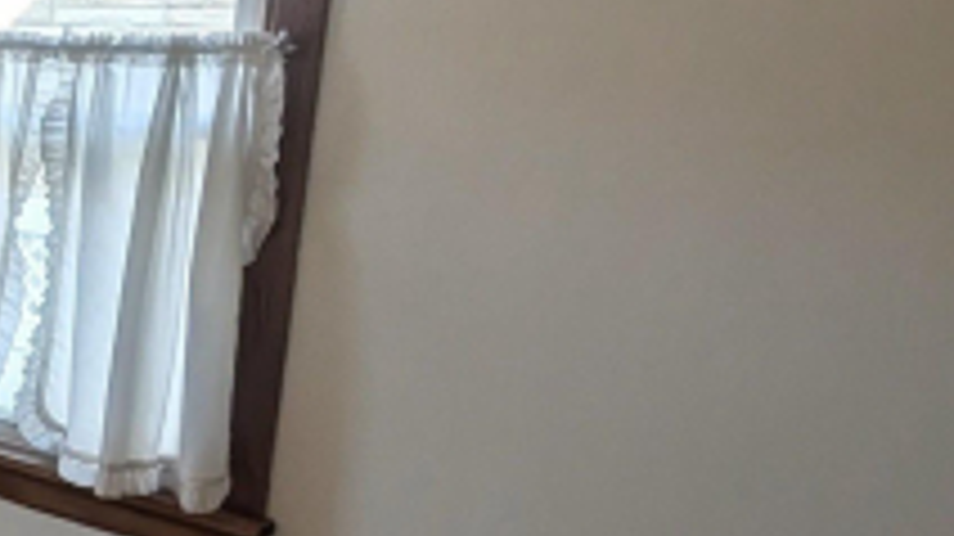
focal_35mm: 41
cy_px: -9
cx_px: -482
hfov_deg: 29.3
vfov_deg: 27.2
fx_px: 1037
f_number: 1.7
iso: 53
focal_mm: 2.02
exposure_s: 1/137
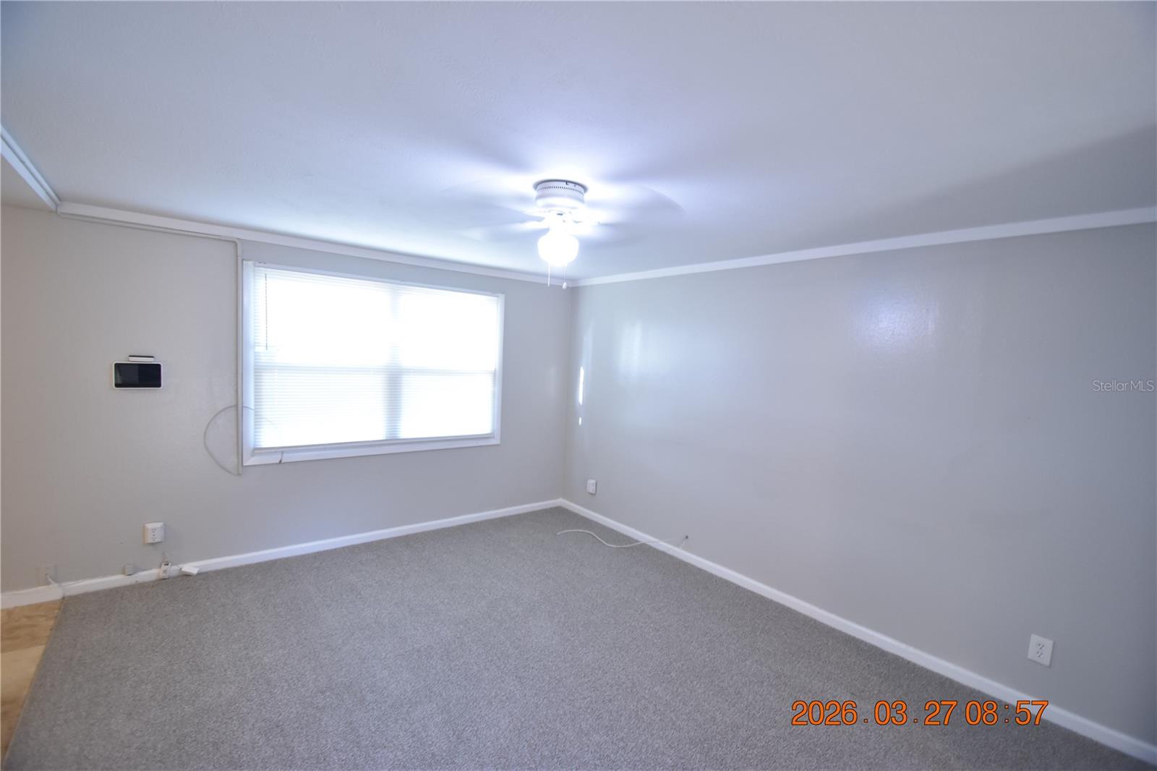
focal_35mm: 15
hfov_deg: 100.4
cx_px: 578
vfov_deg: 77.3
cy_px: 386
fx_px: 482
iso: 800
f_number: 3.5
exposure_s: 1/20
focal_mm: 10
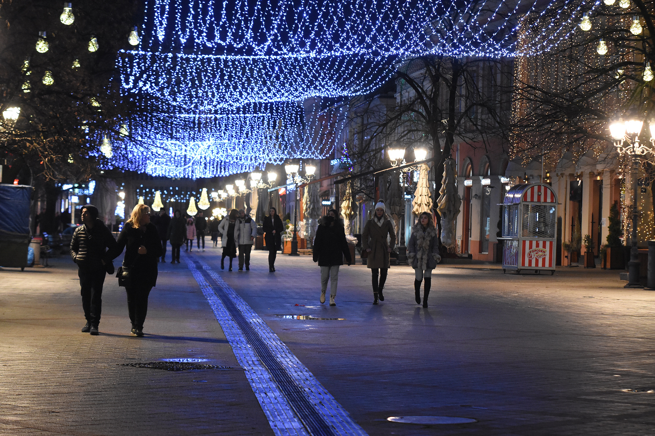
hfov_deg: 10.2
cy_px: 218
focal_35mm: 202
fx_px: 3684
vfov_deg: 6.8
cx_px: 328
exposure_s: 1/100
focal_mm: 135
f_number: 3.5
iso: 4000
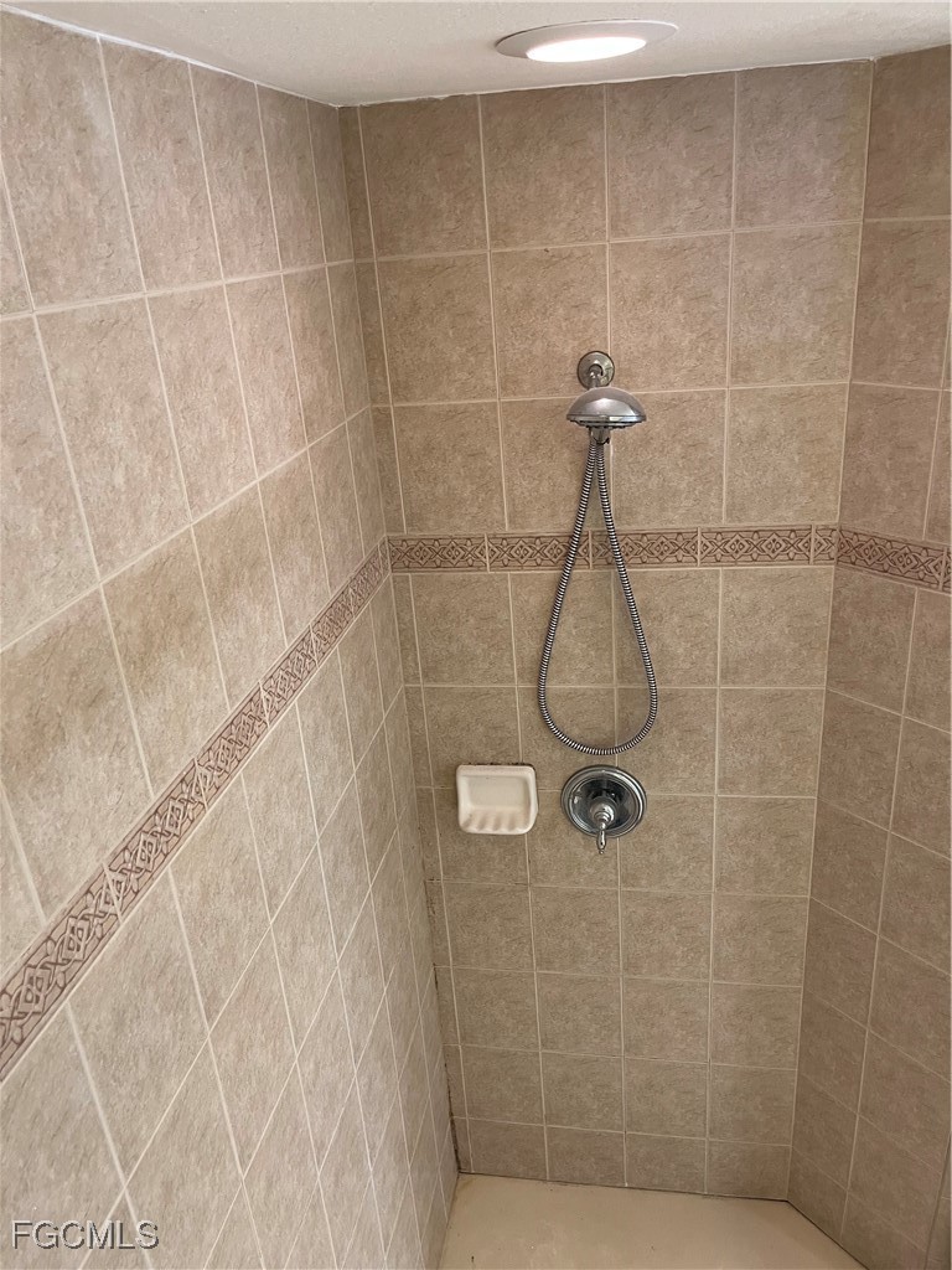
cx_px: 476
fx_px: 953
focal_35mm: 26
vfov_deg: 67.3
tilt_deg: -24.1
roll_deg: +4.8
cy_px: 635
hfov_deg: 53.1
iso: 250
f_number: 1.6
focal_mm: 5.1
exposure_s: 1/60
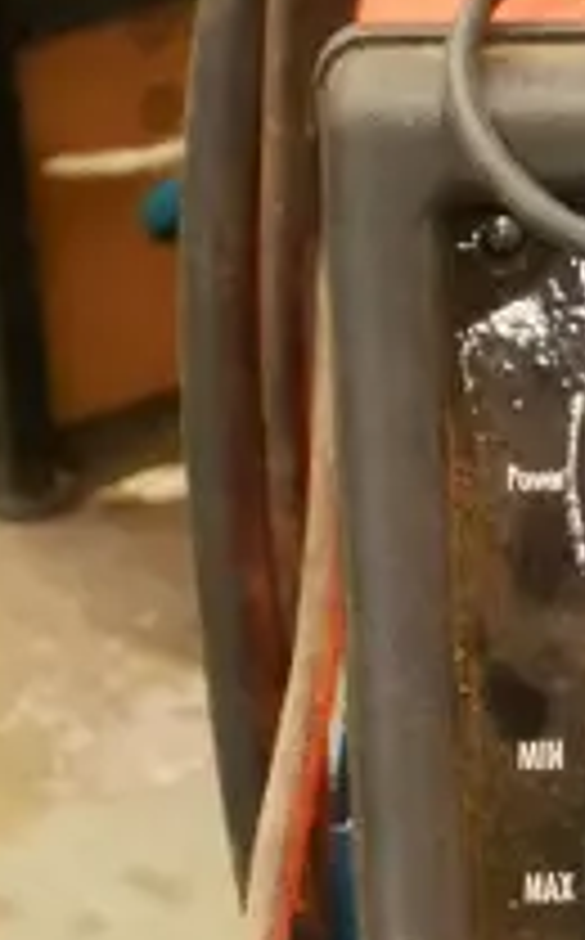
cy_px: 1475
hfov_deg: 5.2
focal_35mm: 250
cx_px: 1105
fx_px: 6399
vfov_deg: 8.2
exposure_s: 1/50
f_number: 5
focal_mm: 24
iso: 3200
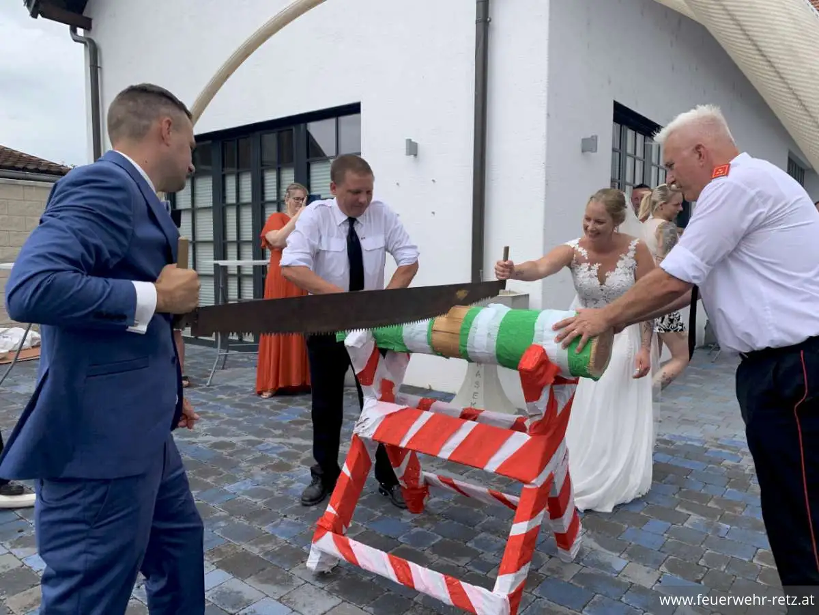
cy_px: 308
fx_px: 615
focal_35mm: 26
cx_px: 410
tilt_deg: -3.3
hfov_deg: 67.3
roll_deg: -1.5
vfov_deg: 53.1
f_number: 1.8
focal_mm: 4.25
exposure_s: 1/1748
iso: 25
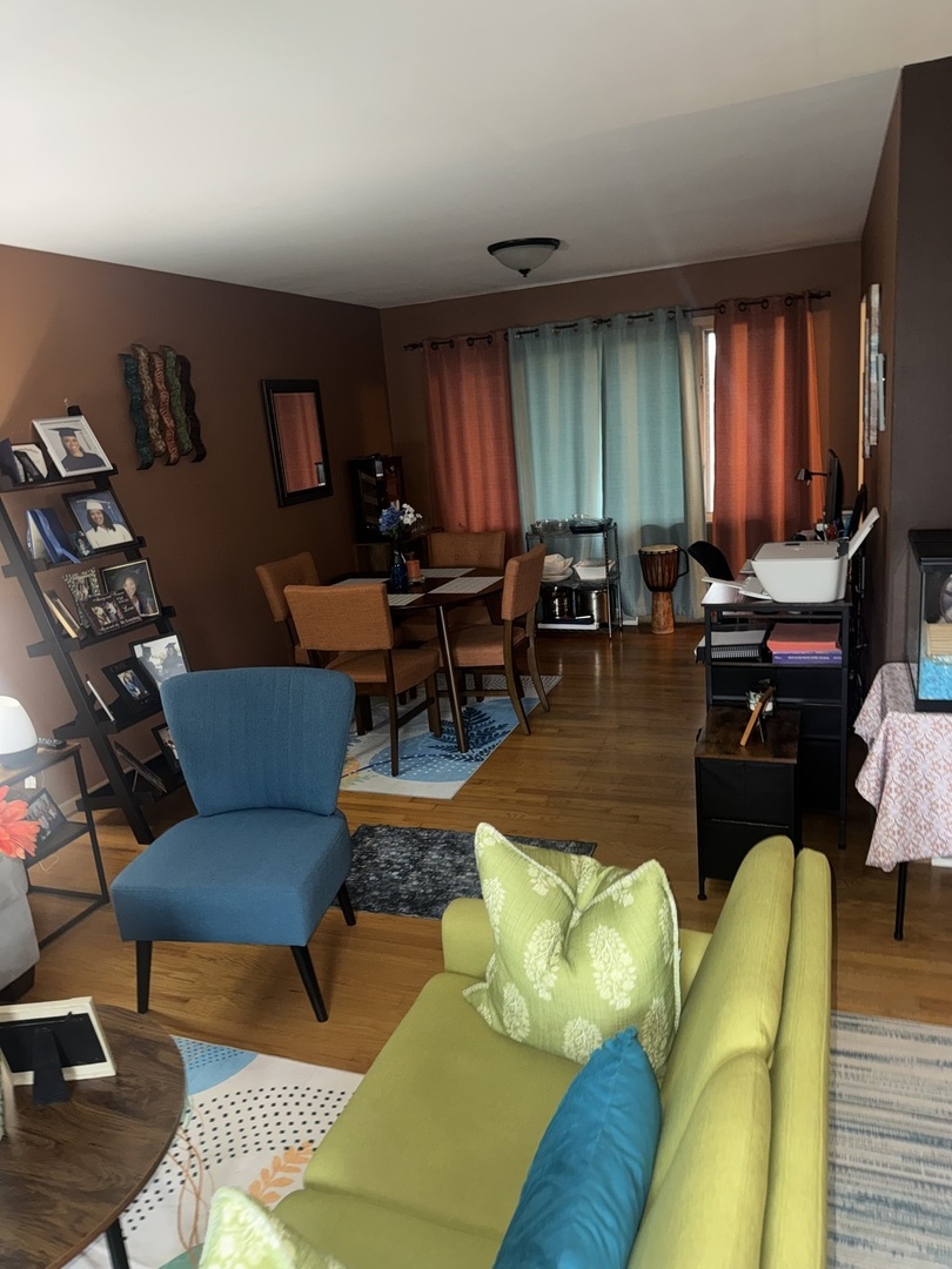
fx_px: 880
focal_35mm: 24
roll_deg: +6.3
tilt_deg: -14.0
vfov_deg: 71.6
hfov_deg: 56.8
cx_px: 476
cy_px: 634
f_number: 1.78
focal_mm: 6.76
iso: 160
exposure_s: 1/9
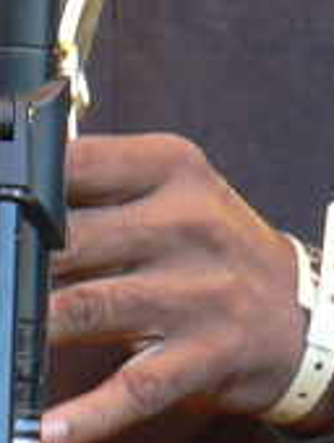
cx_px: 0
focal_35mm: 637
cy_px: -222
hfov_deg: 2.3
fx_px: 8175
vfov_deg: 3.1
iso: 64
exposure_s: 1/40
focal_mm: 31
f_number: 3.3
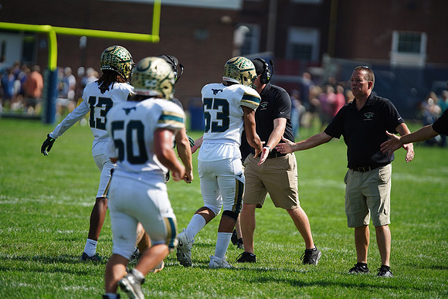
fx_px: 3734
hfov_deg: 6.9
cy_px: 150
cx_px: 224
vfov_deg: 4.6
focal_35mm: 300
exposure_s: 1/4000
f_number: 2.8
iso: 400
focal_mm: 300
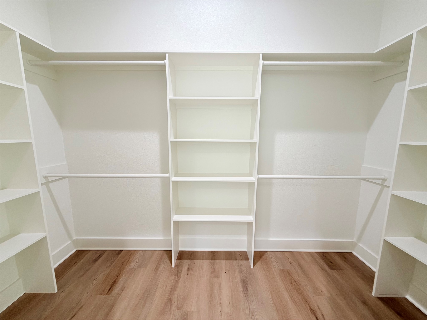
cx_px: 214
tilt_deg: -8.3
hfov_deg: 102.1
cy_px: 160
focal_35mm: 14
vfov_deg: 85.7
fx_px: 173
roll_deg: +0.3
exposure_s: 1/60
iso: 200
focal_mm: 2.22
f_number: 2.2
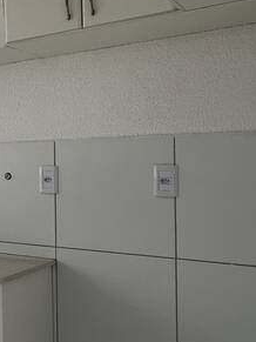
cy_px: 167
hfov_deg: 23.4
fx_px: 513
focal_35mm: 52
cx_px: -109
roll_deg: +0.6
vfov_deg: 36.8
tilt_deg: -0.3
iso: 64
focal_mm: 2.22
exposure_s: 1/120
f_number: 2.2
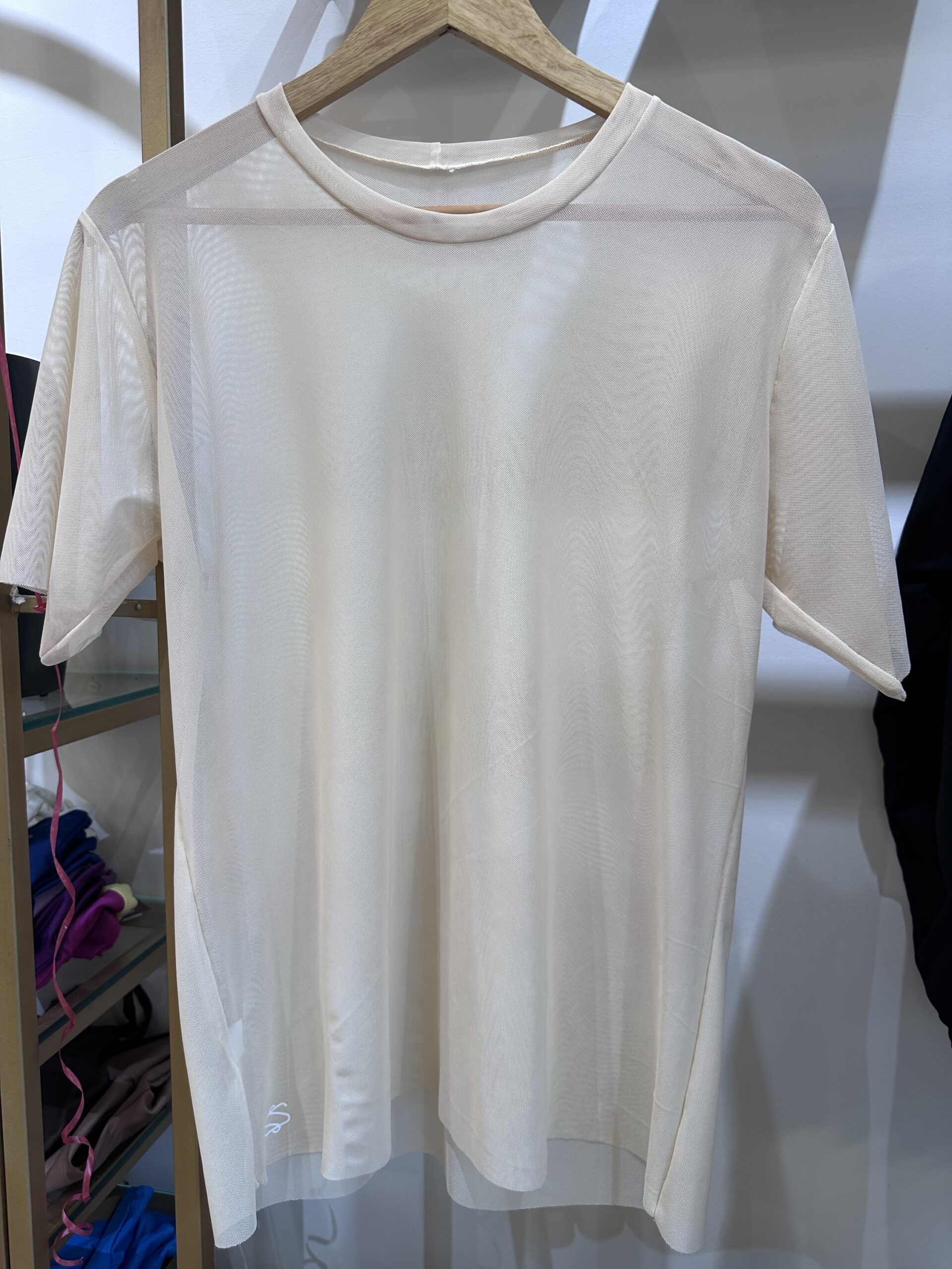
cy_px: 634
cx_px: 476
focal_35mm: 24
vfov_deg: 71.6
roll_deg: -1.1
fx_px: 880
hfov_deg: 56.8
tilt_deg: -5.6
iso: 100
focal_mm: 6.86
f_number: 1.78
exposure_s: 1/120
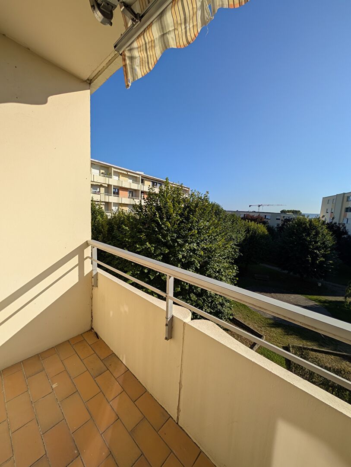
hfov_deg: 94.6
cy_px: 234
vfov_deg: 110.5
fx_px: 162
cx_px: 176
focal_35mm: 12
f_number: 1.7
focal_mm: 2.02
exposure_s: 1/5000
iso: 57
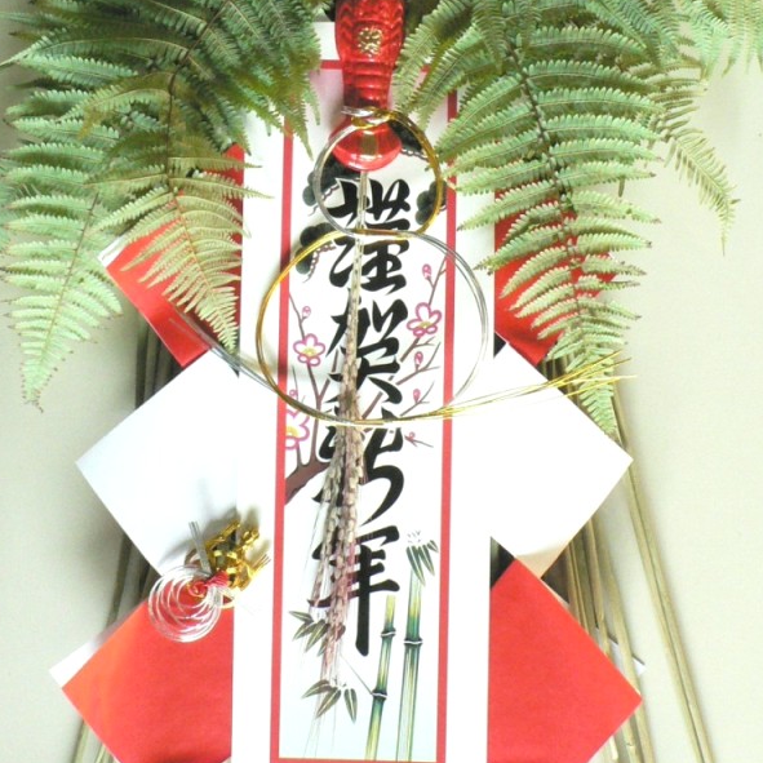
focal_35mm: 62
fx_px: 1546
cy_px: 168
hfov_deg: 27.7
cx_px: 372
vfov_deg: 27.2
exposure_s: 1/80
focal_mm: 6
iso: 400
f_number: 4
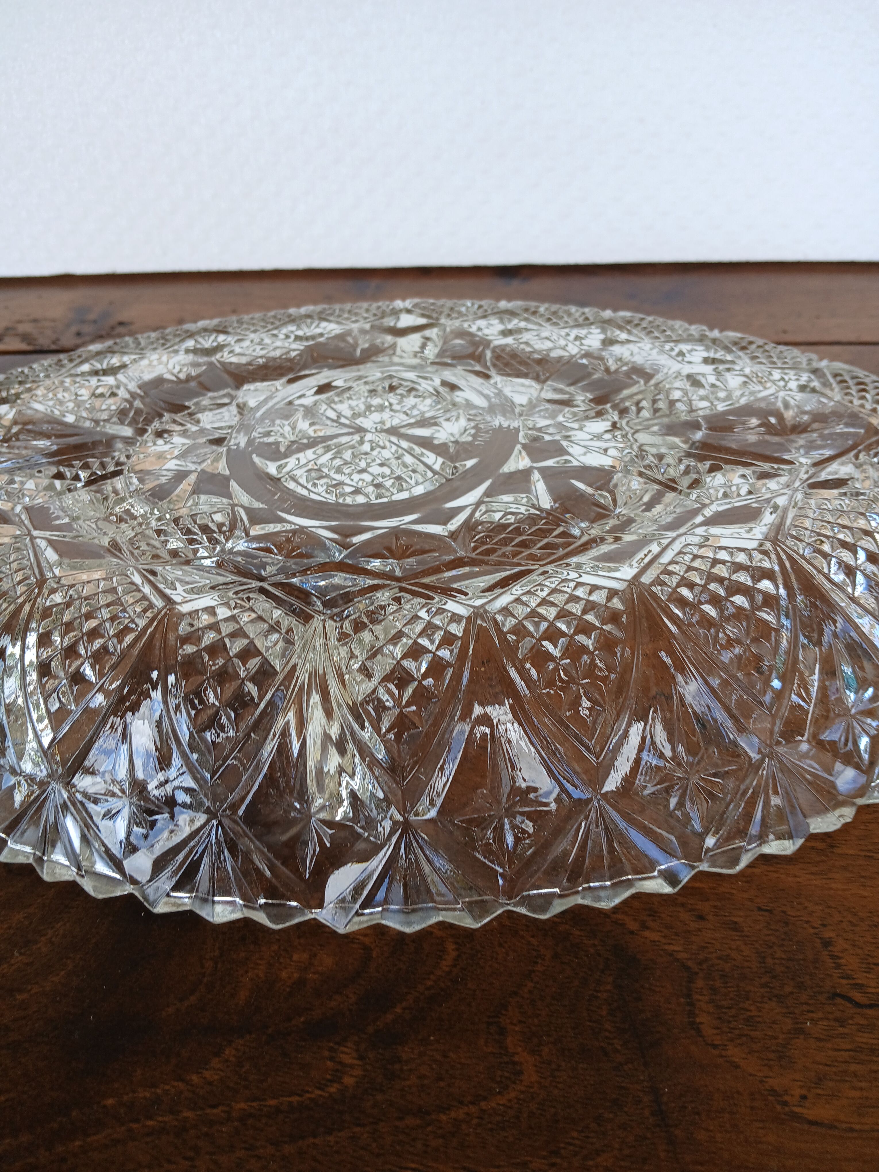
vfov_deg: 67.3
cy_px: 586
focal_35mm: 26
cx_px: 440
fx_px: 880
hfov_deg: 53.1
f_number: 1.8
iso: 25
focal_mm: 3.98
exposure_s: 1/100
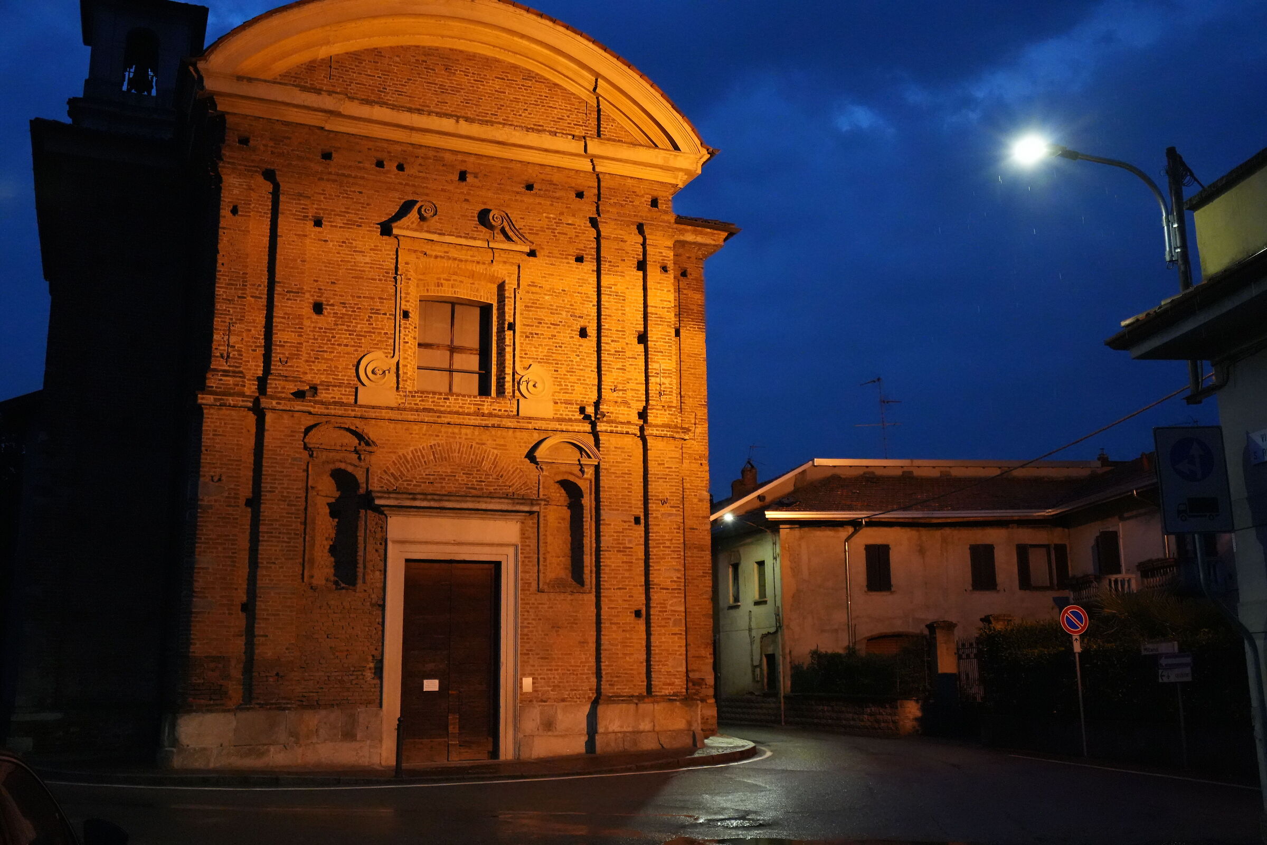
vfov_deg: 37.9
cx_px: 634
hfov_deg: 54.4
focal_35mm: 35
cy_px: 422
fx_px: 1232
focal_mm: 35
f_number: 4
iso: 12800
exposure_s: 1/160
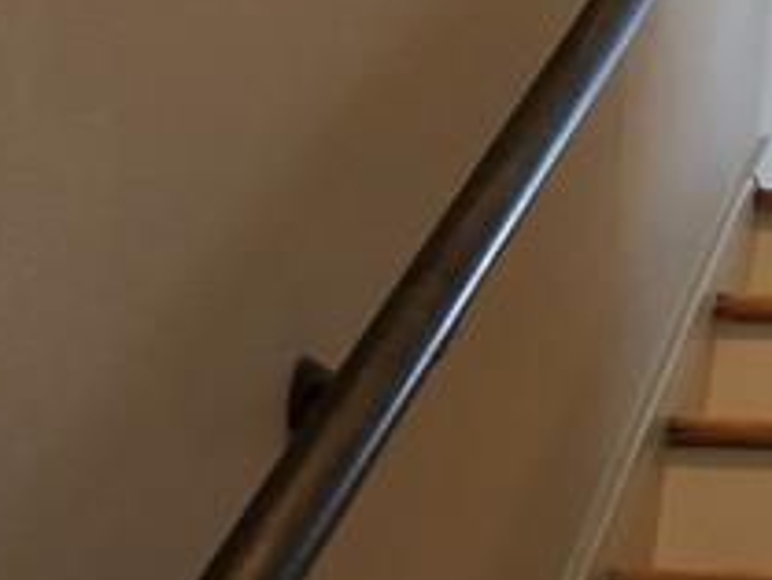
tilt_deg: +18.6
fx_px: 3057
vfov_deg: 10.8
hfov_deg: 13.1
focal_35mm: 137
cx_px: 1367
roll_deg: -1.2
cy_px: 133
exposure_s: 1/6
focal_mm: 3.99
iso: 100
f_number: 1.8
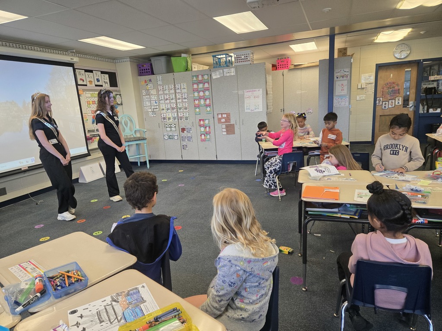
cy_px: 166
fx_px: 294
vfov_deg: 58.9
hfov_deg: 73.9
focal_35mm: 23
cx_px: 221
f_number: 1.8
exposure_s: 1/180
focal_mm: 5.4
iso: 200
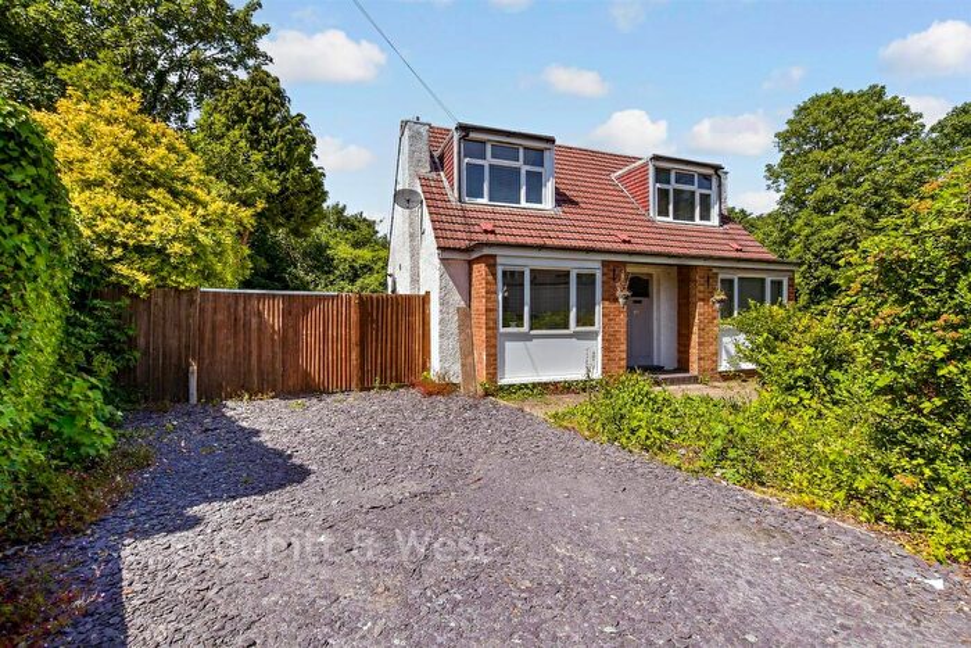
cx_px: 486
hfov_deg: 100.4
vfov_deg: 77.4
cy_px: 324
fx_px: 405
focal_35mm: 15
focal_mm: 10
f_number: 8
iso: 160
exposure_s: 1/400
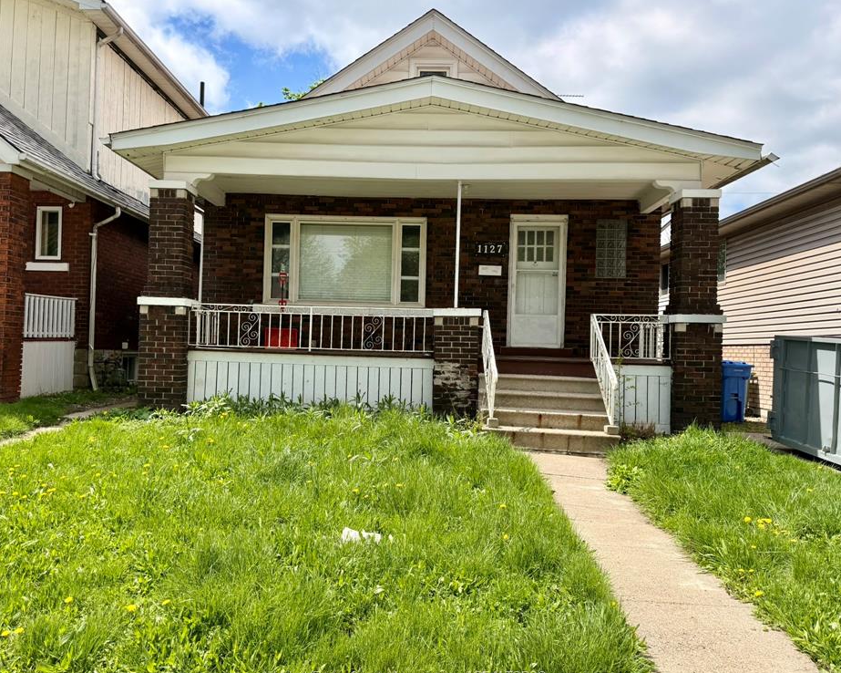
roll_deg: -2.0
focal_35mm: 26
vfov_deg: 54.9
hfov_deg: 66.0
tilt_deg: +1.7
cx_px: 406
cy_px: 335
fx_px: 647
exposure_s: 1/4673
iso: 100
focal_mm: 6.76
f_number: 1.78
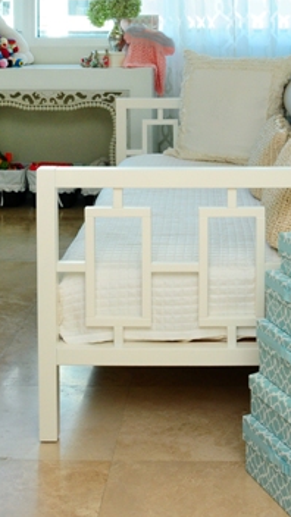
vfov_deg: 35.2
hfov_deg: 21.1
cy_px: 91
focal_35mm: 57
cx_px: 140
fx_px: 782
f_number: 6.3
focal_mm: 20
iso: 400
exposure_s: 1/125
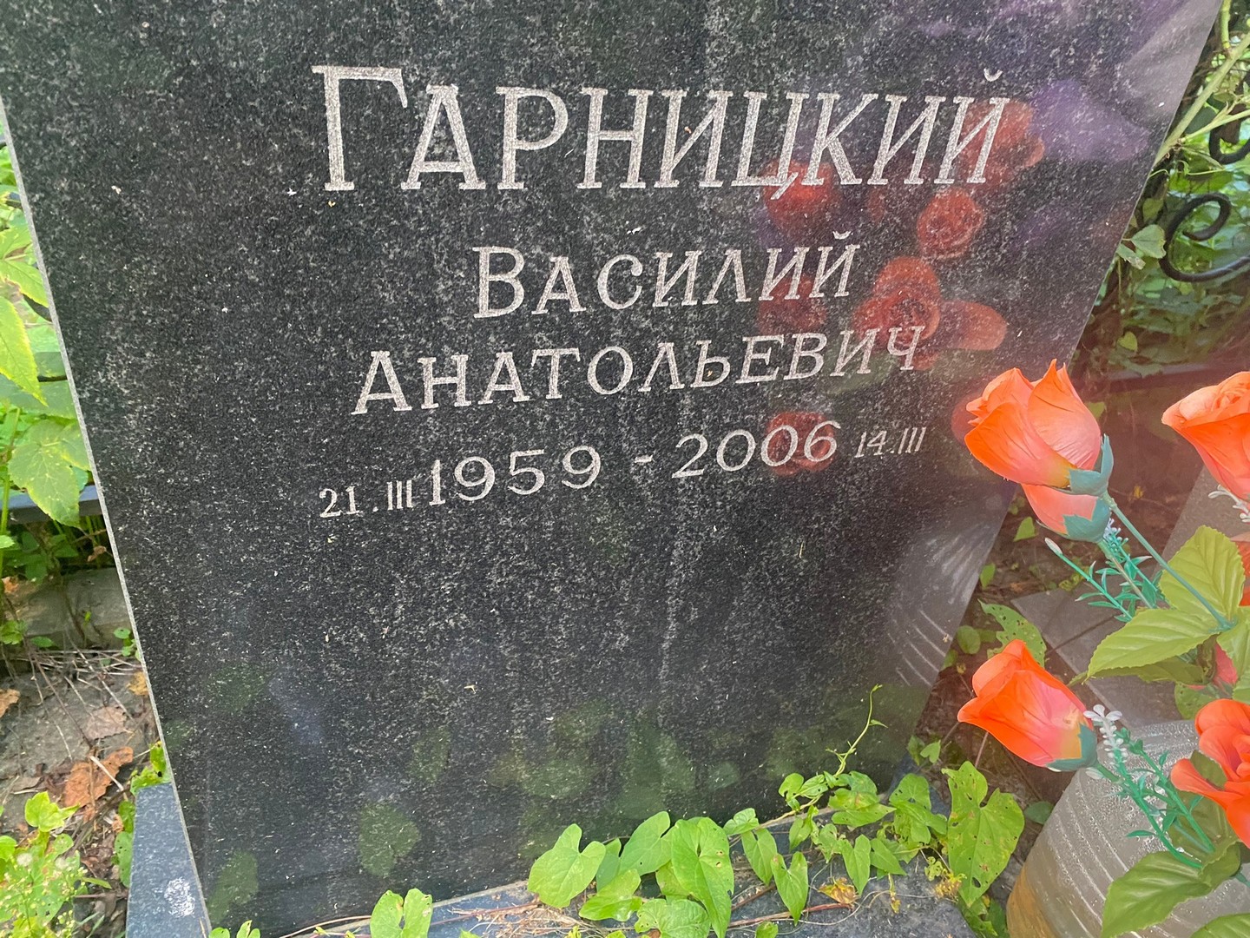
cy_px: 469
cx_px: 625
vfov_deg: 53.1
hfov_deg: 67.3
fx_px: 939
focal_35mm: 26
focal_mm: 4.25
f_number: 1.8
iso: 640
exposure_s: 1/40
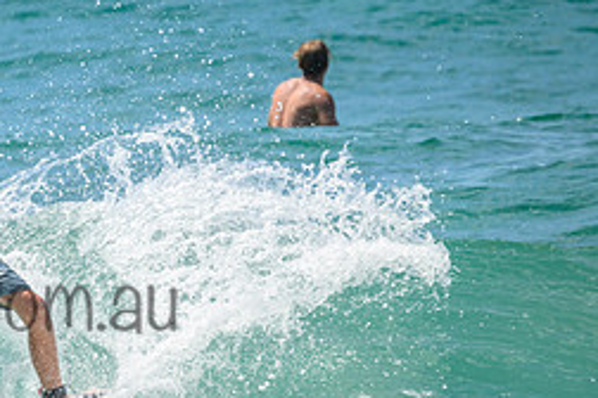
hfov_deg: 1.8
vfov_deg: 1.2
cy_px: 276
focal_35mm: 1172
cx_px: -74
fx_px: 19467
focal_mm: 510
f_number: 10
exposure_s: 1/1600
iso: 560
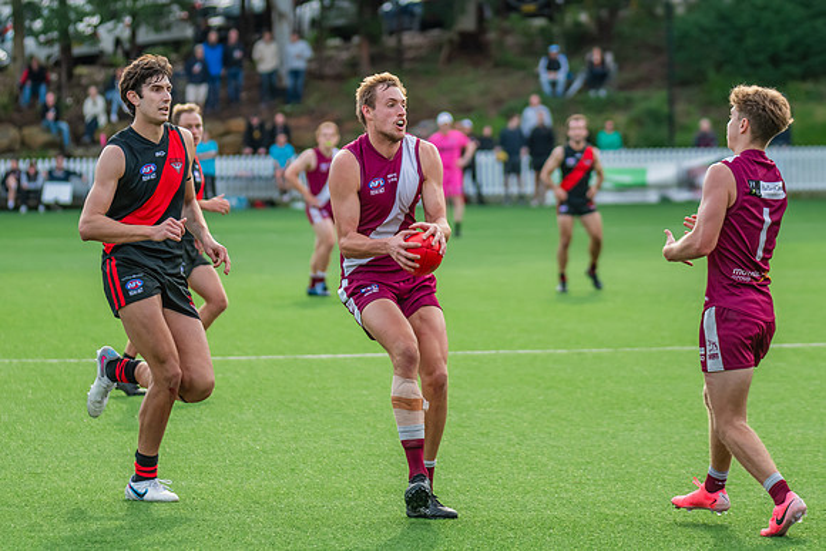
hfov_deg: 8.2
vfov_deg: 5.5
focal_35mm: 250
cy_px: 154
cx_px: 374
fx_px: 5744
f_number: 4
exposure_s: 1/1250
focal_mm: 170
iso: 800
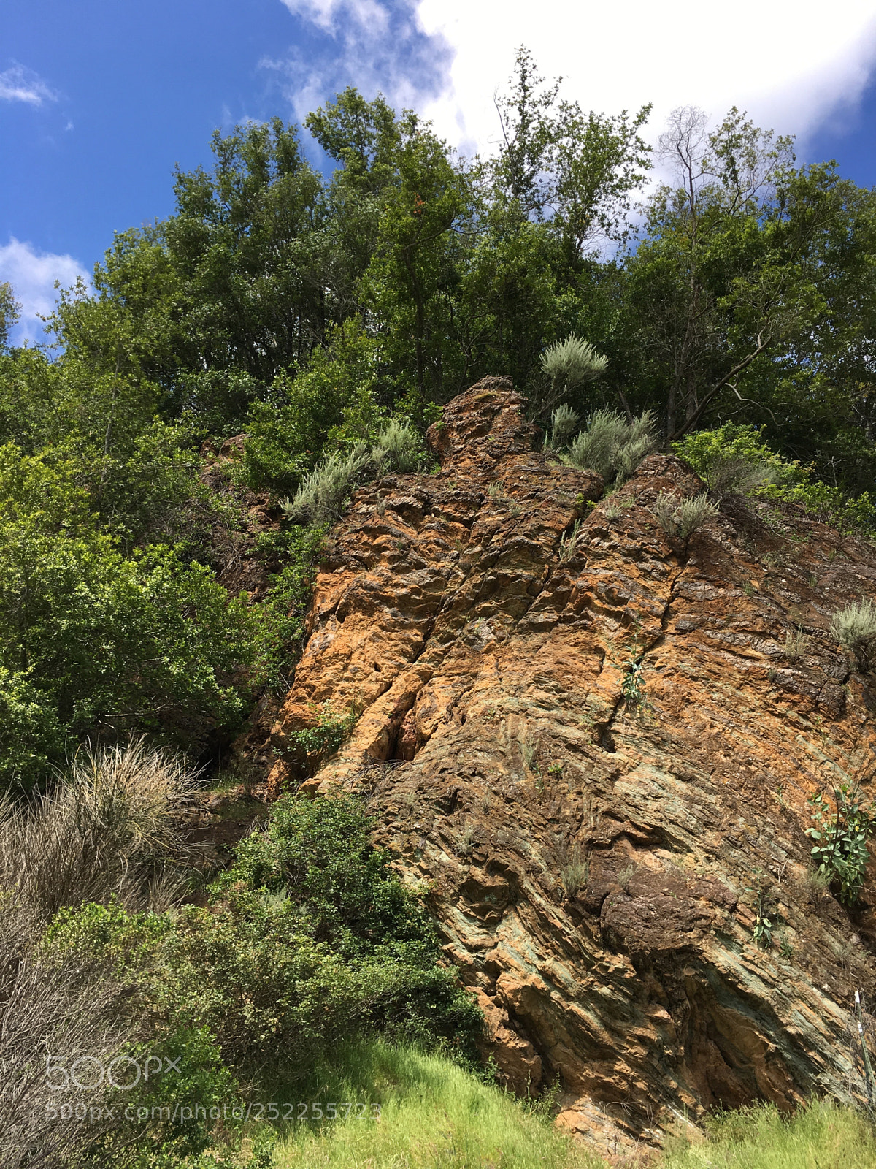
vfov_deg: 61.7
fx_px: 979
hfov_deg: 48.2
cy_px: 584
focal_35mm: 29
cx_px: 438
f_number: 2.2
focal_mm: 4.15
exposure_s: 1/674
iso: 25
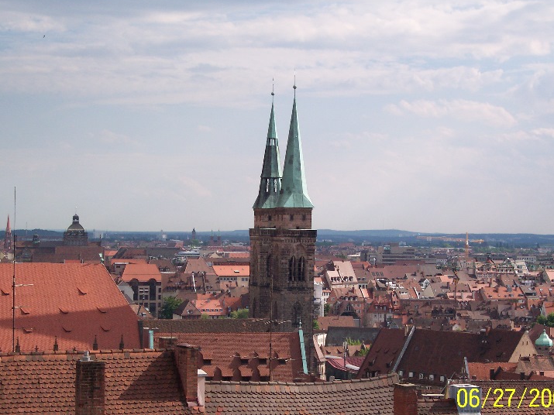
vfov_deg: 17.4
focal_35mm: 85
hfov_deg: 23.0
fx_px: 1360
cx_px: 298
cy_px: 224
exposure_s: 1/500
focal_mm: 16
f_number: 6.7
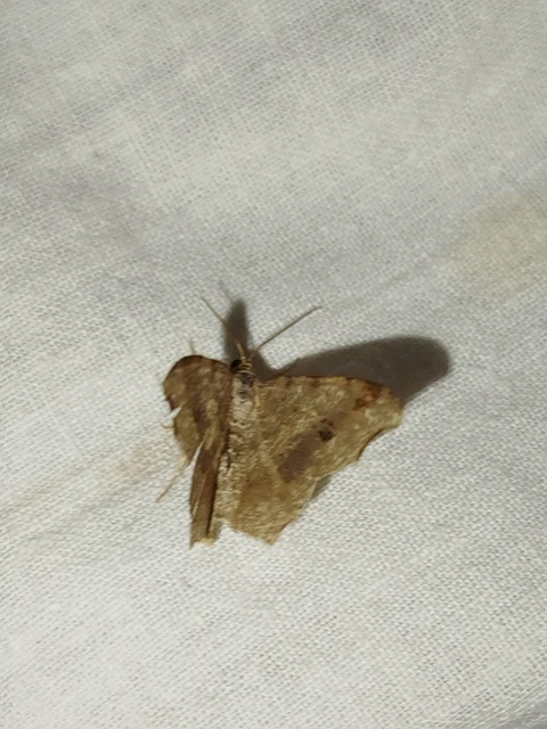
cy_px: 364
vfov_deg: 24.7
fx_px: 1664
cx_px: 274
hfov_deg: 18.7
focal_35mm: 79
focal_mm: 5.31
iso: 80
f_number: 1.7
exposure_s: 1/50
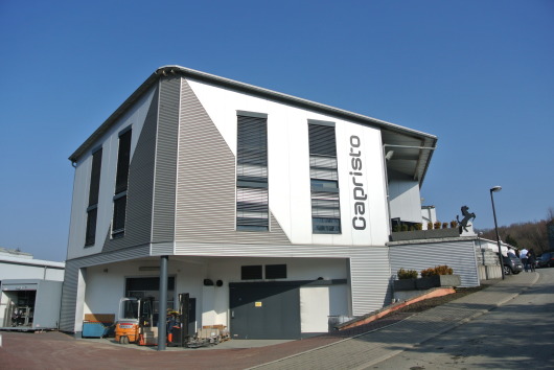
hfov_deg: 67.4
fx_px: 416
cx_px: 277
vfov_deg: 48.0
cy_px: 185
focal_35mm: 27
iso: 100
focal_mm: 10
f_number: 5.6
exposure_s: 1/1000
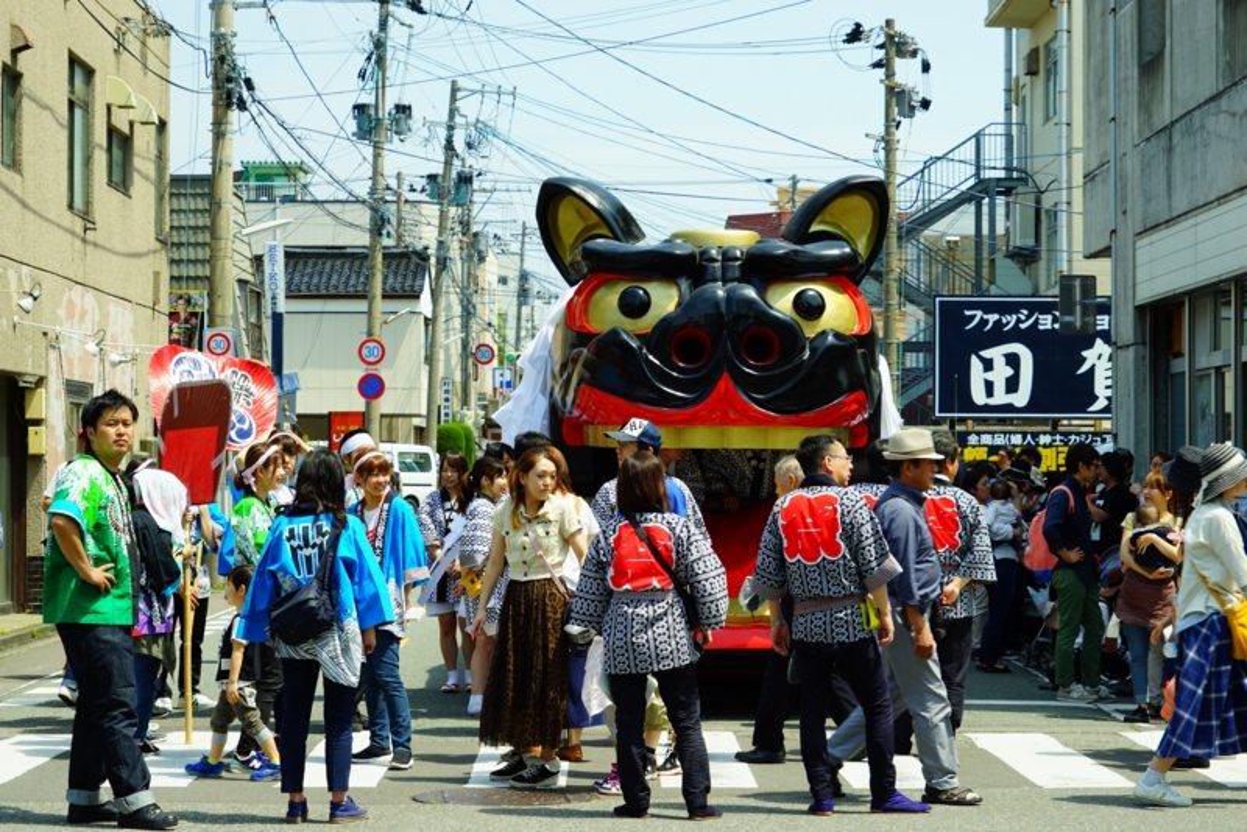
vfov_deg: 17.1
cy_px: 416
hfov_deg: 25.4
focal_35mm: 80
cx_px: 624
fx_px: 2772
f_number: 9.5
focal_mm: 80
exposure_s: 1/125
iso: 100
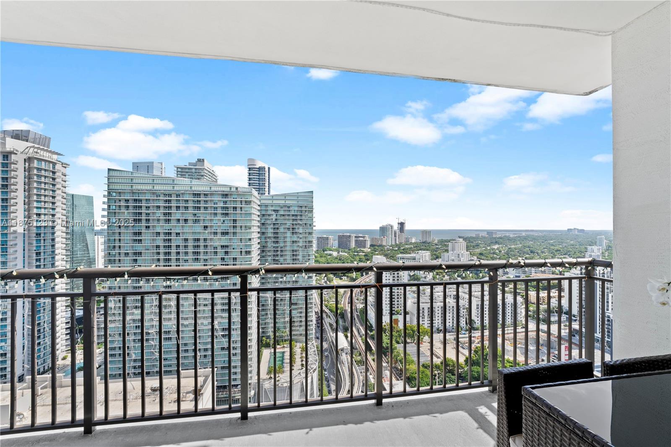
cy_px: 224
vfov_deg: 81.2
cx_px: 336
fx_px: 261
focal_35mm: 14
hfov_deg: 104.3
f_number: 10
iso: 100
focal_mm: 14
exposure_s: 1/25
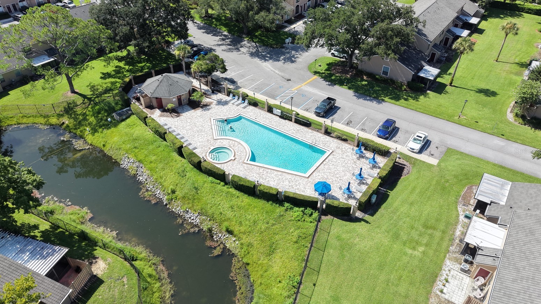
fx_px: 387
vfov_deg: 42.9
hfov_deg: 69.8
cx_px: 268
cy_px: 151
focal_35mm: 27
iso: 300
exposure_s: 1/3200
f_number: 1.8
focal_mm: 8.67
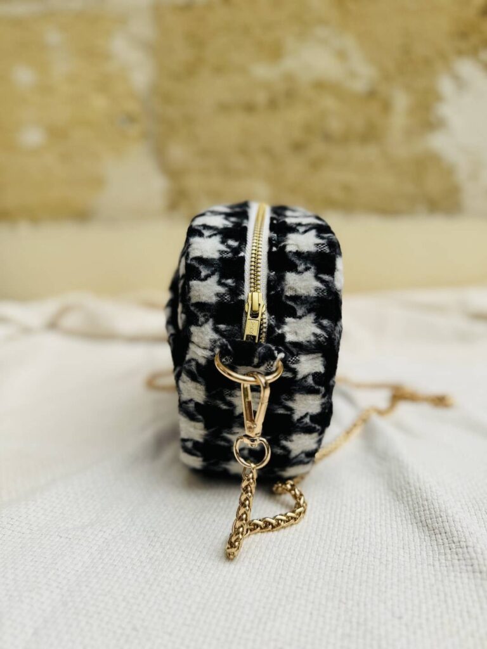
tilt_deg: -11.7
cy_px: 324
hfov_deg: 56.8
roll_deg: +2.0
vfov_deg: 71.6
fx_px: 450
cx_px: 244
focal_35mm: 24
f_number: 1.78
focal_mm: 6.76
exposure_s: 1/912
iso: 80
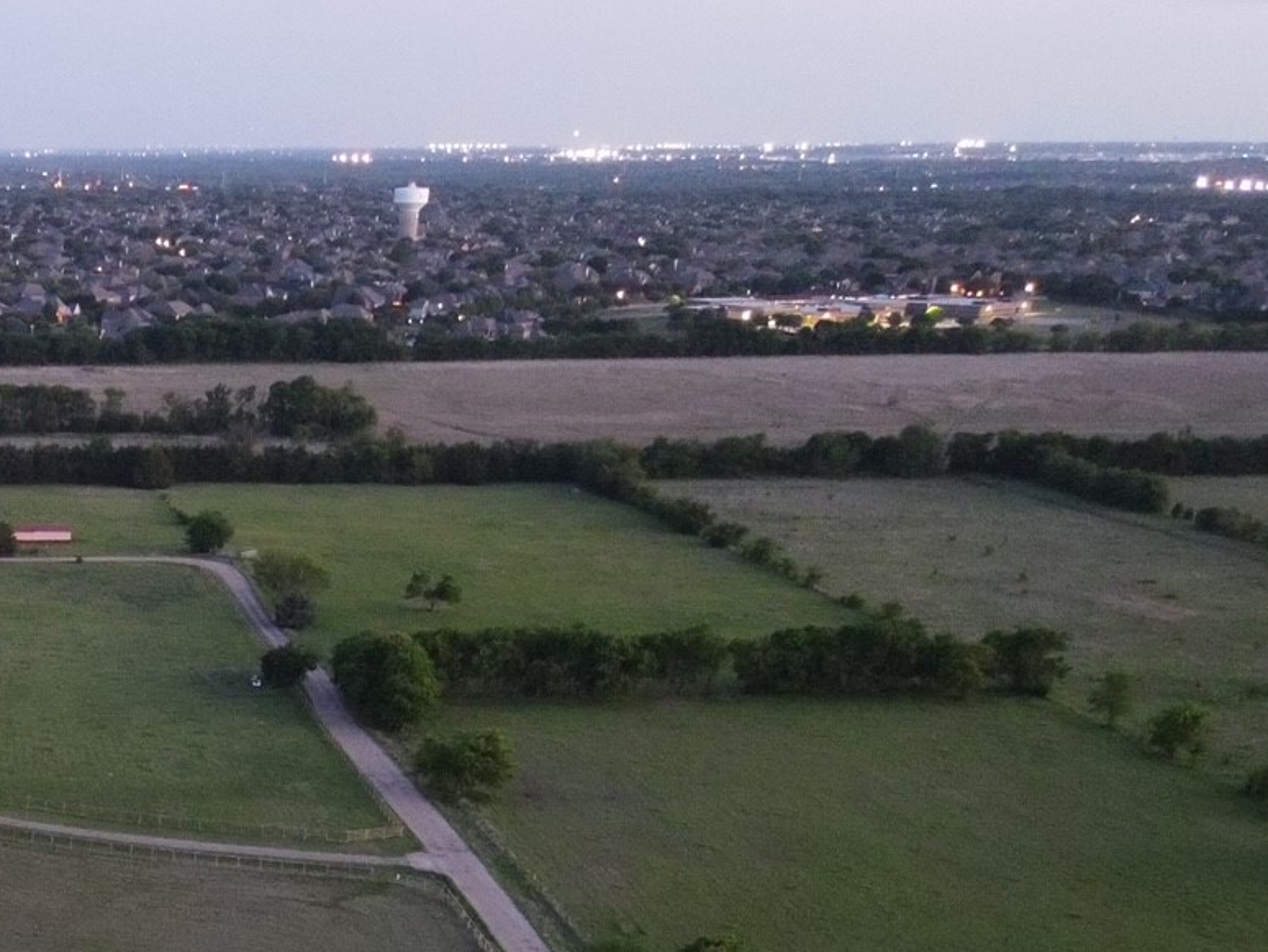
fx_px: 2272
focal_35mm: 62
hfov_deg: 27.5
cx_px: -242
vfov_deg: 21.7
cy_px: 1191
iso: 1520
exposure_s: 1/4
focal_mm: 4.5
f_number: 2.8
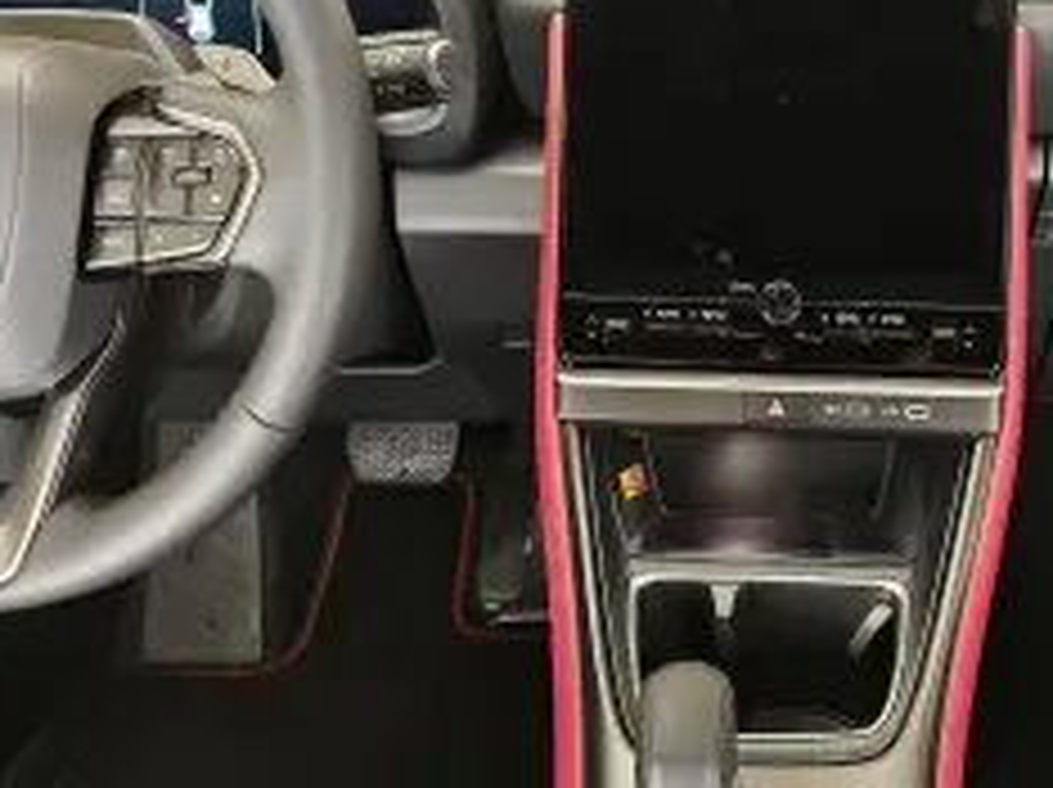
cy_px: 387
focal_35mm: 37
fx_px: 1124
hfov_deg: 48.7
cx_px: 756
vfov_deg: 38.6
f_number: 2
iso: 500
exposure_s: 1/50
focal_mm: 6.83
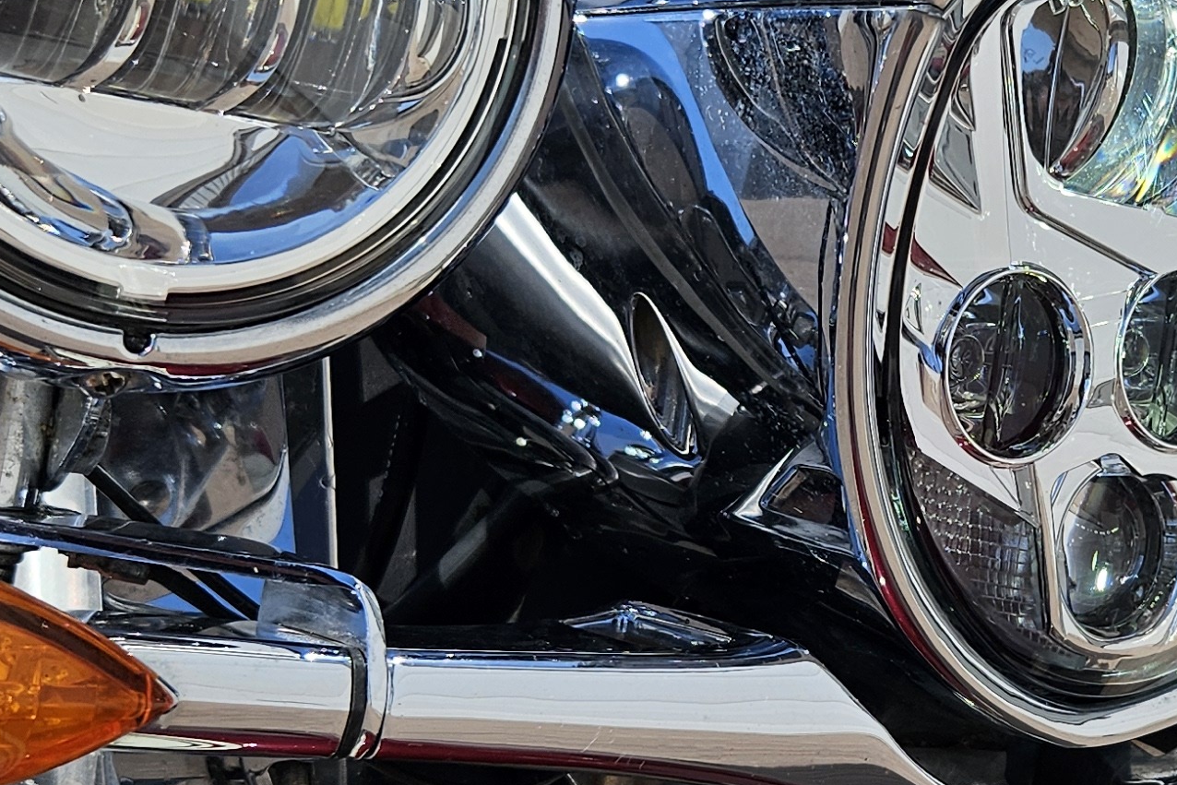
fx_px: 2452
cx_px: 1004
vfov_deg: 18.2
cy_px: 415
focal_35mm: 75
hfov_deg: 26.3
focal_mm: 5.4
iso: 25
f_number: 1.8
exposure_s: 1/4165
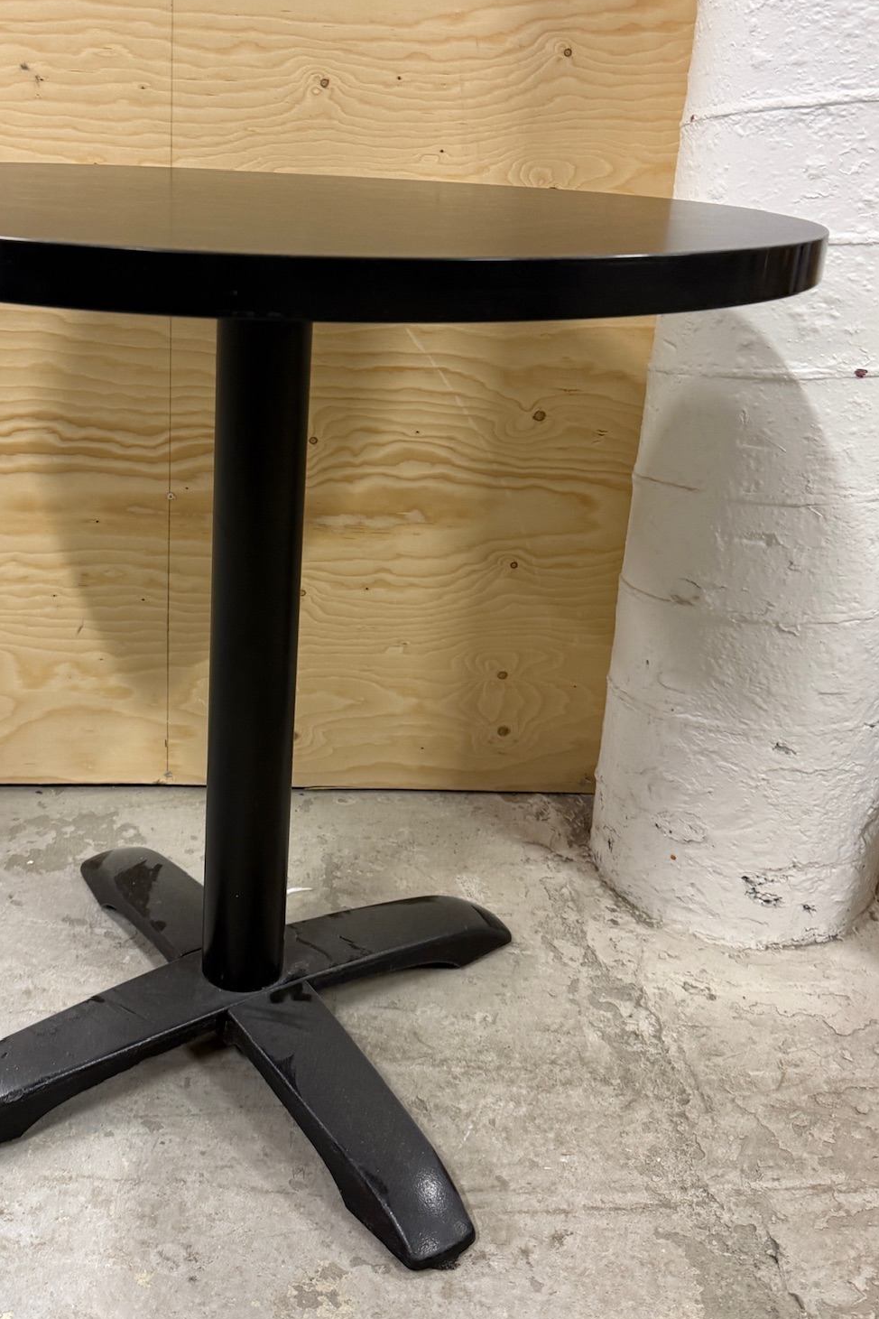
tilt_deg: -16.8
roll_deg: -3.4
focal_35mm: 35
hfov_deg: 37.4
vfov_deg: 54.2
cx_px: 288
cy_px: 559
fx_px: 1282
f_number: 1.78
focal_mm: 6.76
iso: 250
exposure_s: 1/50
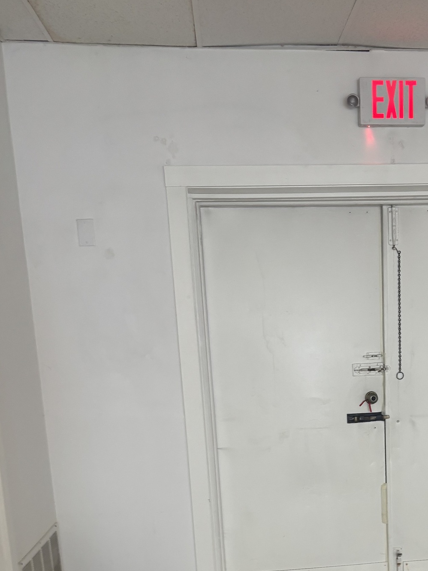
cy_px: 477
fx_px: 742
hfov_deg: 31.3
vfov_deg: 39.9
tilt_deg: -11.7
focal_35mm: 45
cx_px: 343
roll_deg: +1.0
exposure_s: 1/60
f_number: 1.6
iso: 125
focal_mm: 5.96
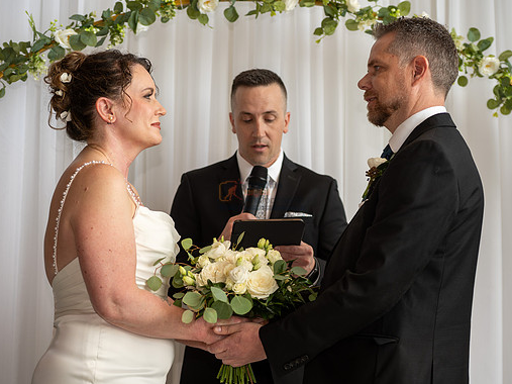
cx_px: 263
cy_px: 195
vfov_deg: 19.1
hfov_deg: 25.3
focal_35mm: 77
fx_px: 1139
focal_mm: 70
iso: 125
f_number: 3.2
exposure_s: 1/160
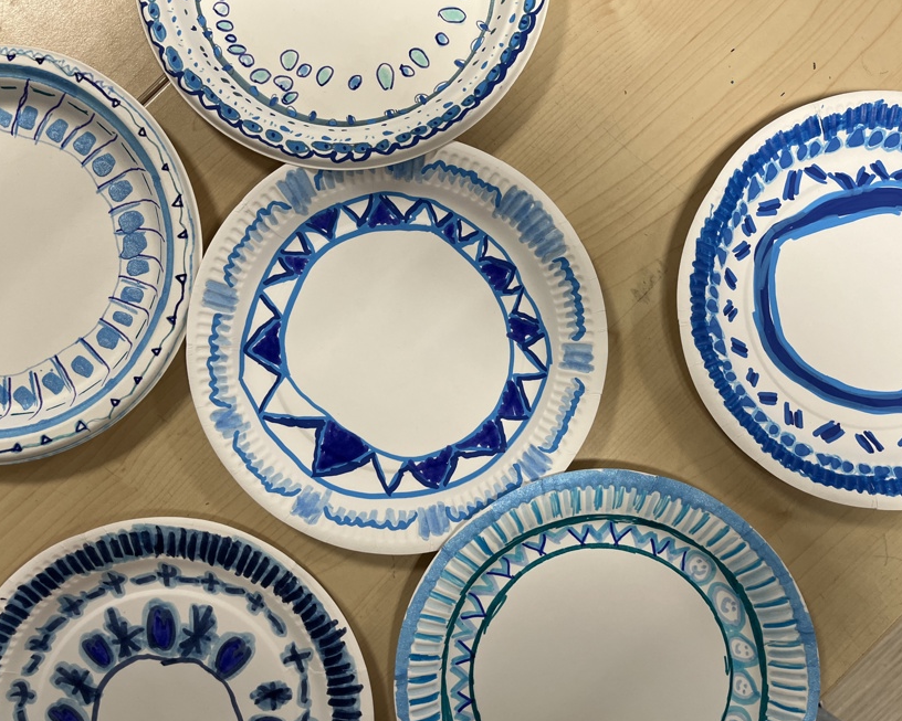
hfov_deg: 62.2
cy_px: 370
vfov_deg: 51.5
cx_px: 433
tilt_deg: -88.5
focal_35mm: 28
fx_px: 748
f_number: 1.6
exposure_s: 1/100
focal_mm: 5.1
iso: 80
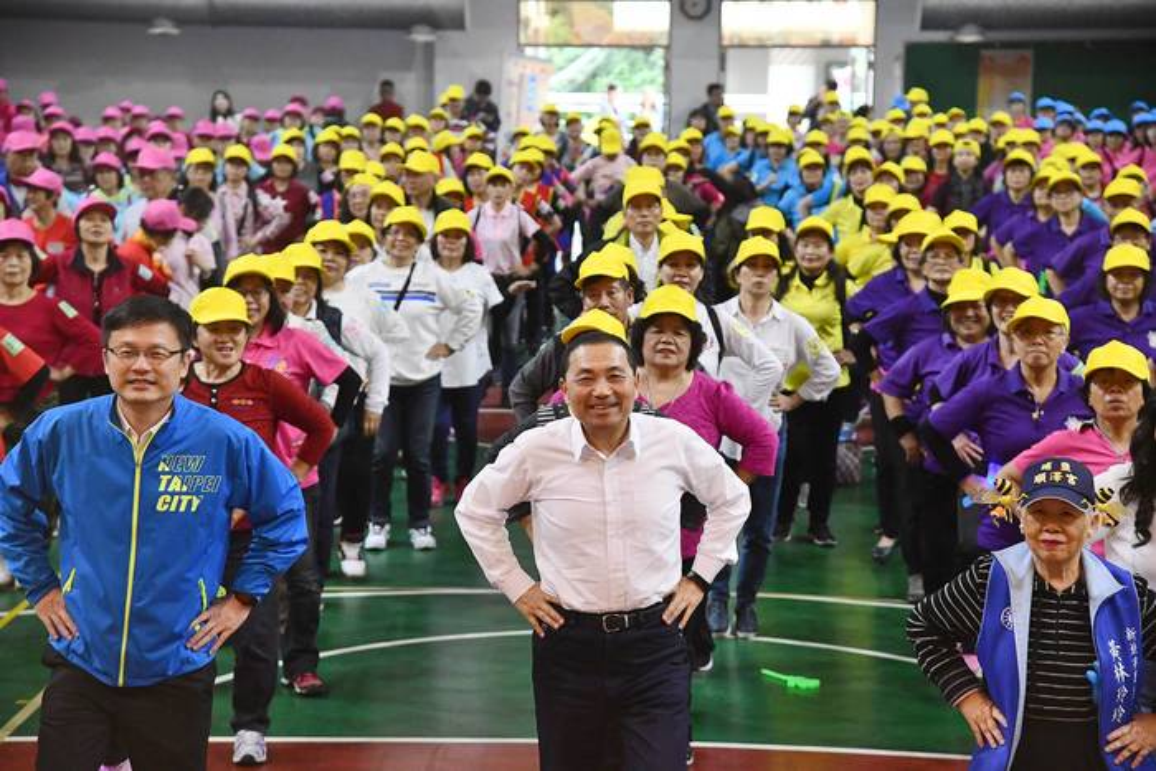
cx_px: 578
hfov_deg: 23.6
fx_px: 2762
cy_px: 386
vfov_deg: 15.9
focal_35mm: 86
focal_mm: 86
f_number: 5.6
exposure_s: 1/125
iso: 5000
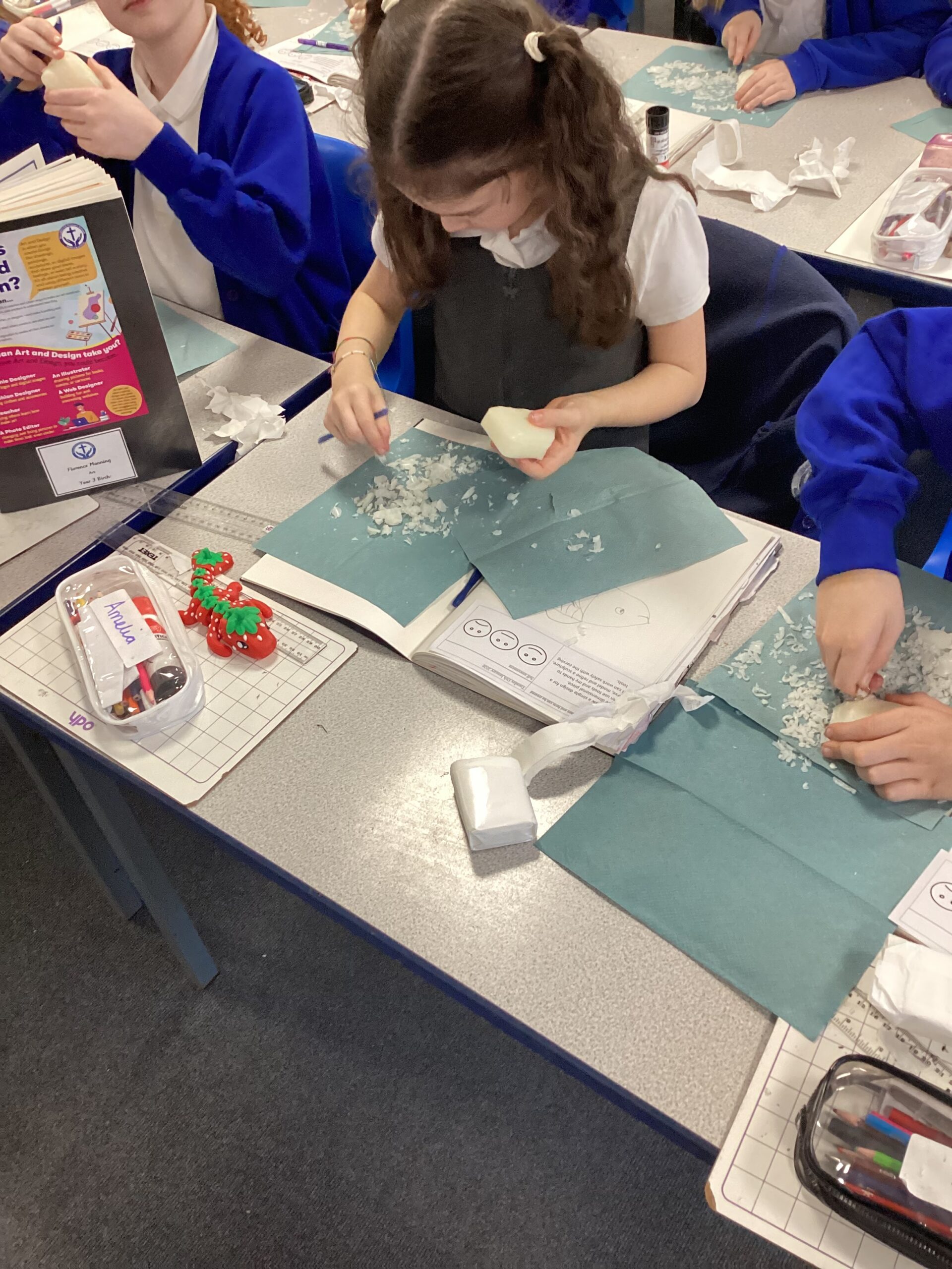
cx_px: 476
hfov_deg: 45.4
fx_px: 1137
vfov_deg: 58.4
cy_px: 634
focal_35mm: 31
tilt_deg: -47.7
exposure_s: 1/60
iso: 250
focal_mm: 3.3
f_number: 2.4
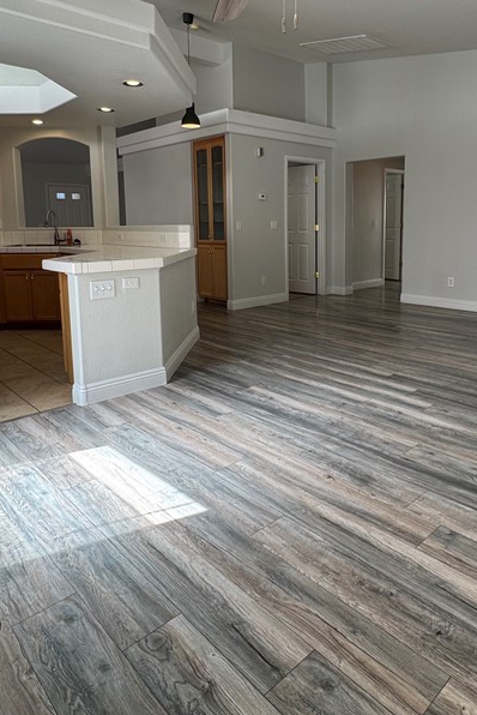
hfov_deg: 51.1
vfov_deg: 70.7
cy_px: 283
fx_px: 496
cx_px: 276
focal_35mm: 25
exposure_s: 1/120
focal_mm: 2.22
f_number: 2.2
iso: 64
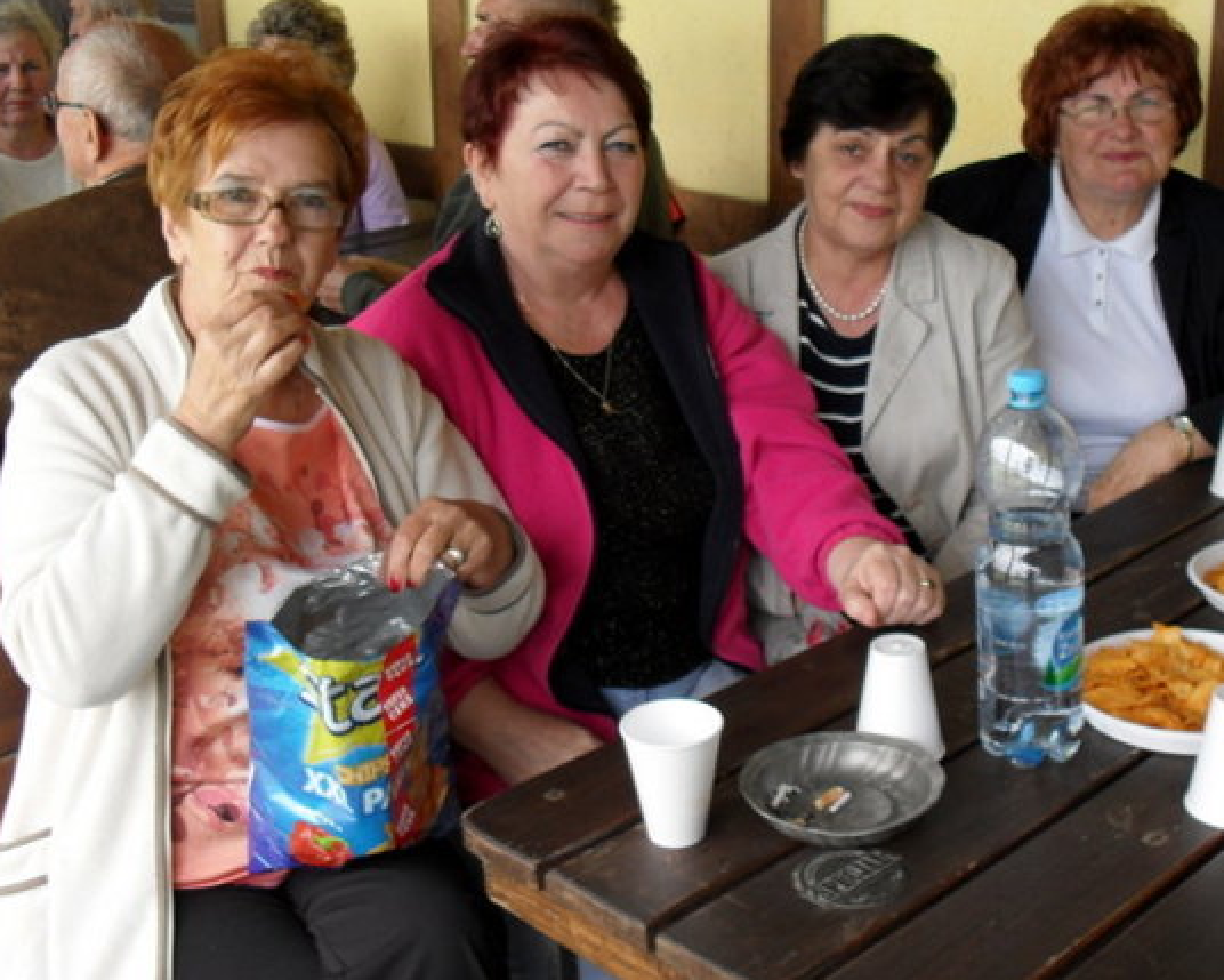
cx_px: 687
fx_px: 1630
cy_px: 443
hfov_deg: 41.1
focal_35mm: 45
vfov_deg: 33.4
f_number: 2.8
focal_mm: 6.3
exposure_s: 1/90
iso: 80
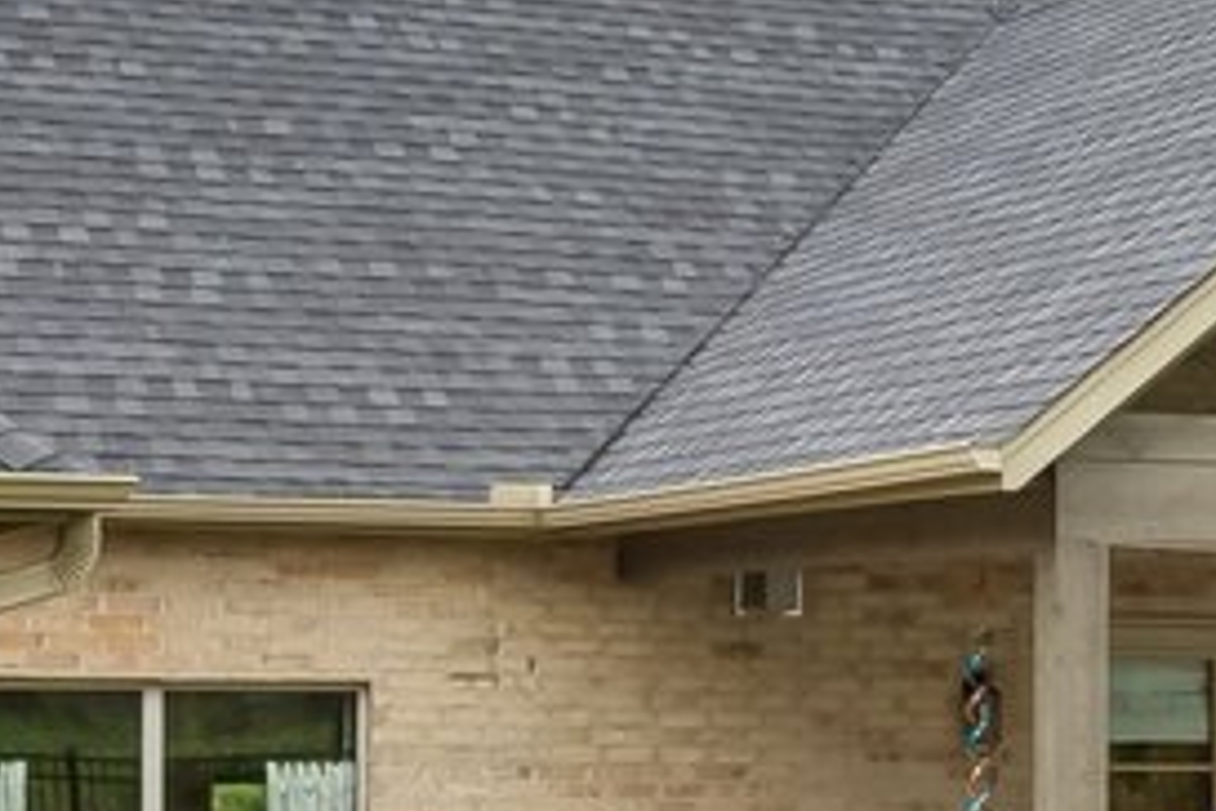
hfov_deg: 14.4
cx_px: 1657
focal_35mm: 135
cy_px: 773
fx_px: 4560
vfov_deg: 10.1
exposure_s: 1/200
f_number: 8
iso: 200
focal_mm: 18
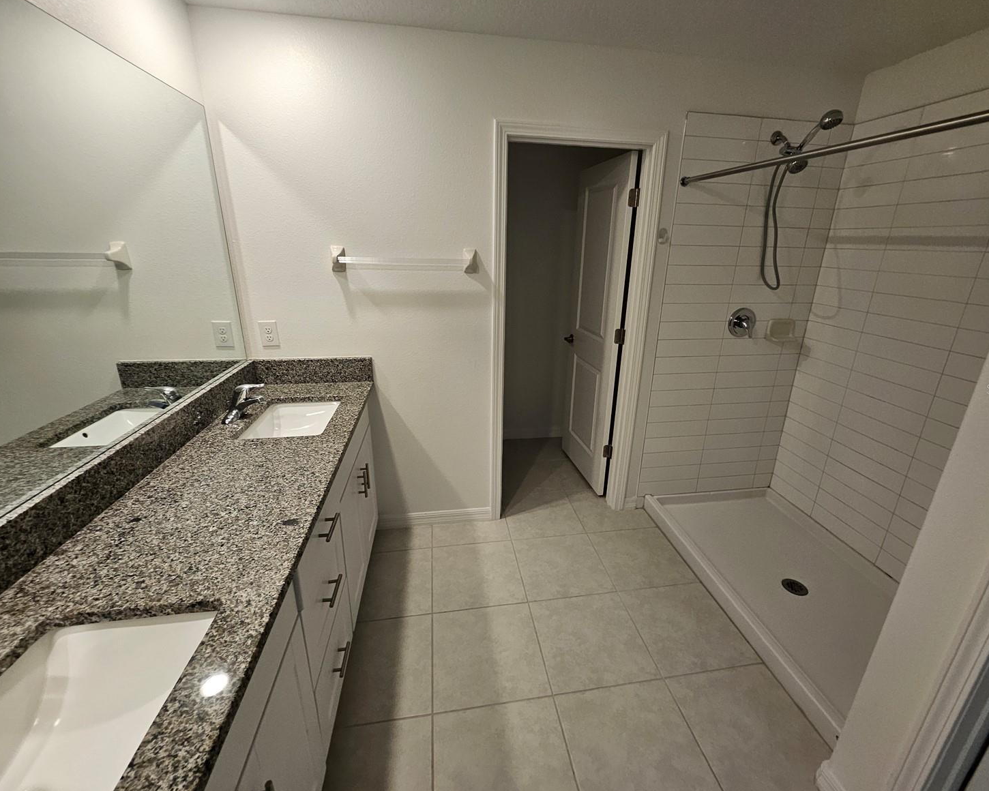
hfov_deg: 100.7
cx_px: 505
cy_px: 389
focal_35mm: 14
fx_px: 410
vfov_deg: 88.0
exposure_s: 1/60
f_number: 2.2
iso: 125
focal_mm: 1.7
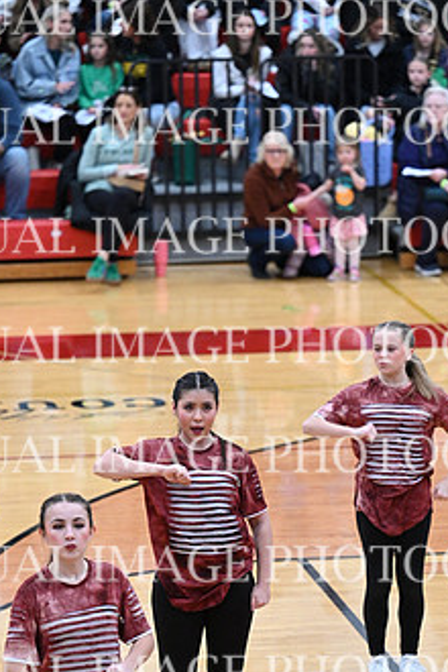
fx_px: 4106
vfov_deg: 9.3
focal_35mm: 220
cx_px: 251
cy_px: 509
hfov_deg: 6.2
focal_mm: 125
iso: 4000
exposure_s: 1/400
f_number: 2.8
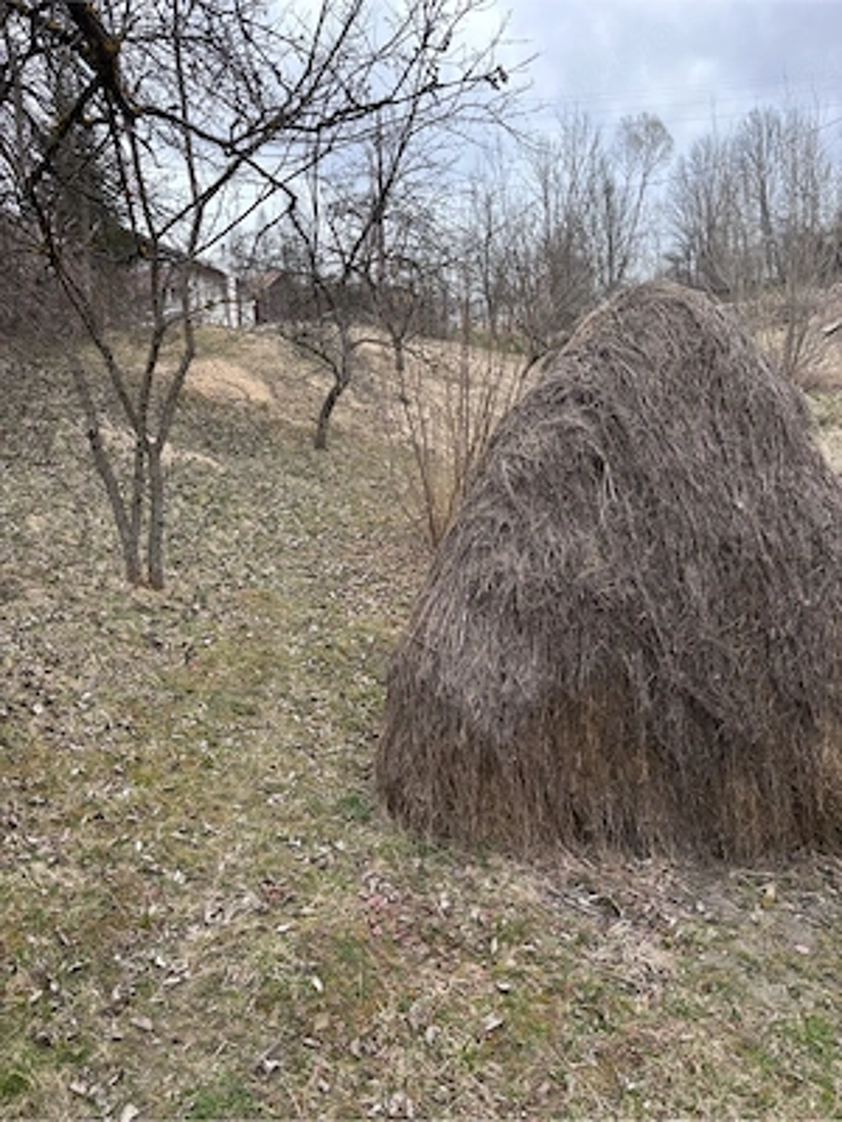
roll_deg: +4.0
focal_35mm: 26
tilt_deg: -2.9
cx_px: 421
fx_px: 843
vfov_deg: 67.3
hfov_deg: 53.1
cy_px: 561
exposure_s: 1/697
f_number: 1.6
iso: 50
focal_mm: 5.96
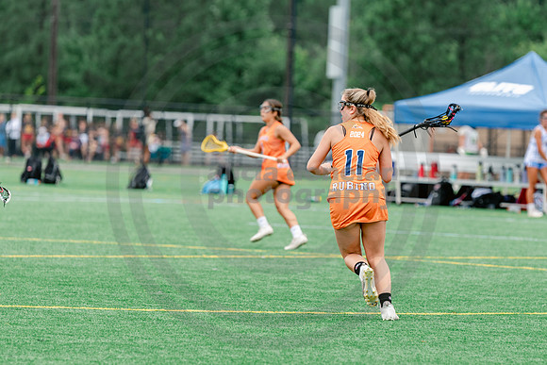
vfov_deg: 3.9
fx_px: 5345
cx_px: 363
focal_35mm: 352
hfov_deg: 5.9
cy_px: 202
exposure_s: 1/640
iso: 250
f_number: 3.2
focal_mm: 200
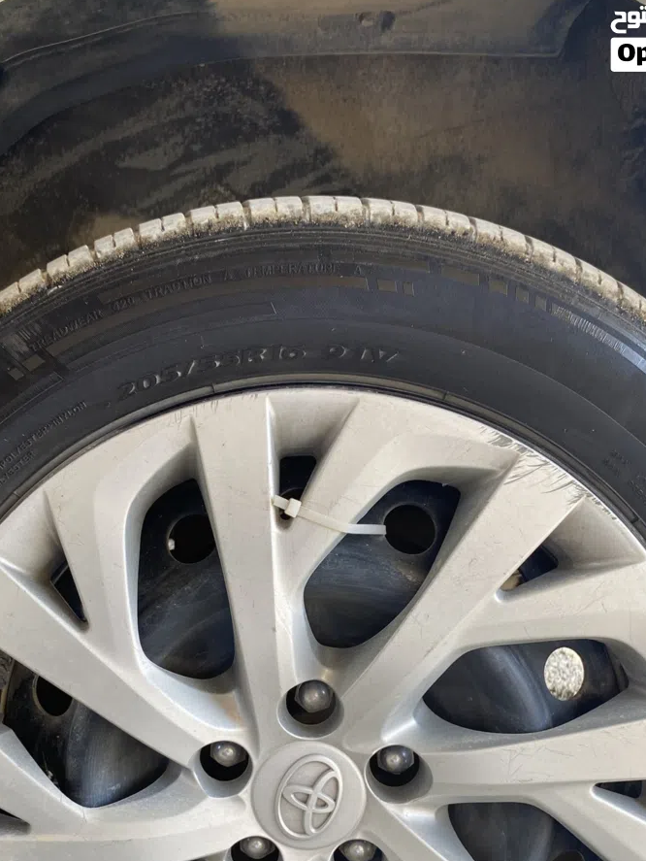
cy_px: 641
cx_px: 278
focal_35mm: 40
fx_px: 995
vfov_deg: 45.2
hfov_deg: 35.9
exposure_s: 1/122
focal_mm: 4.25
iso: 40
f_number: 1.8
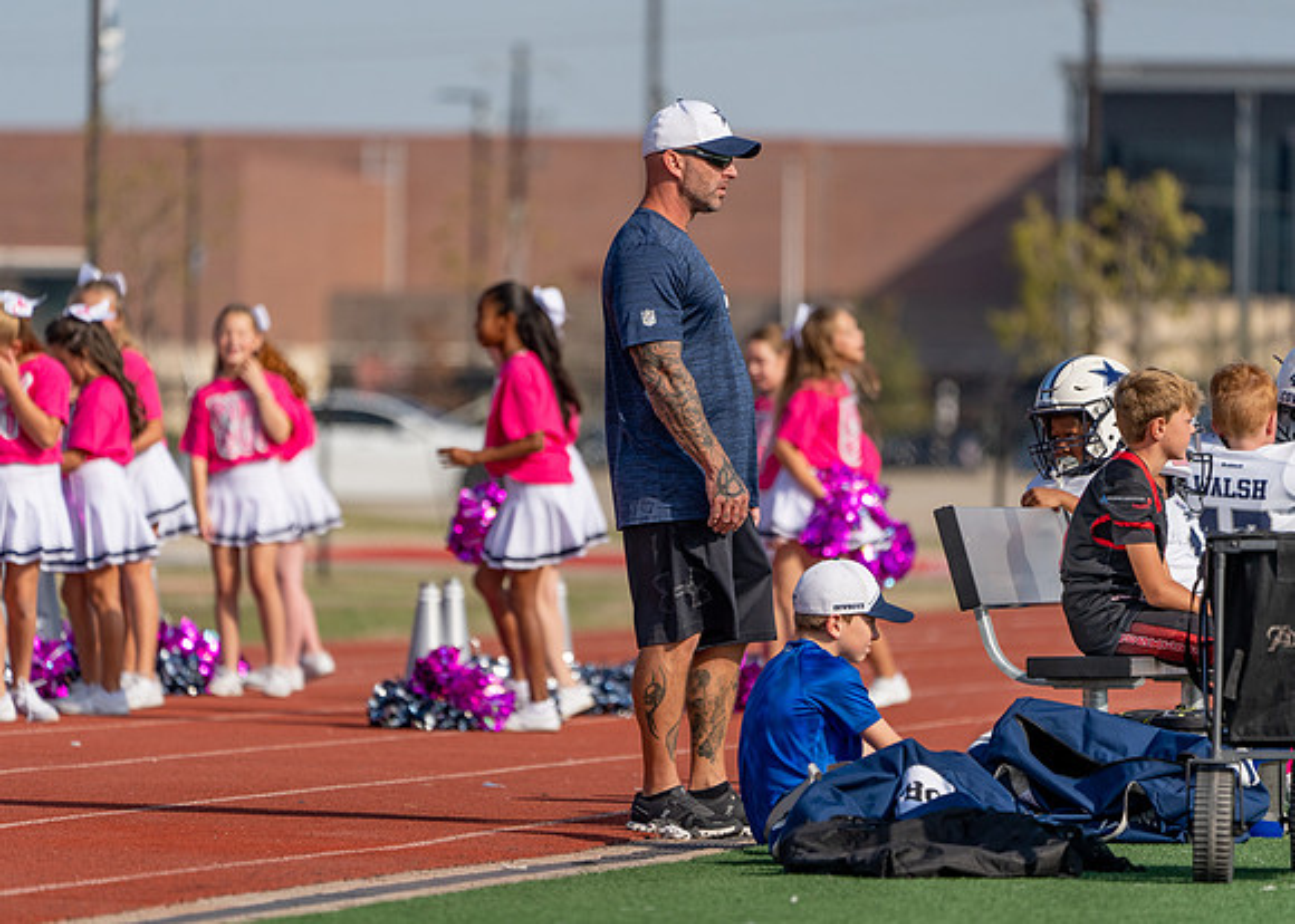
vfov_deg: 3.4
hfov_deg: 4.8
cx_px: 648
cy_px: 462
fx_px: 15412
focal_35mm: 419
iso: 125
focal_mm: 400
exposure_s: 1/1600
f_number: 5.6
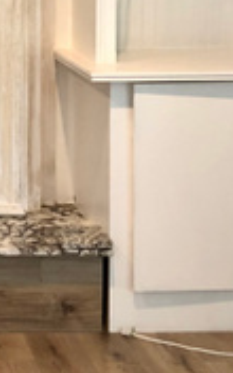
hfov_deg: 11.2
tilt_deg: -4.4
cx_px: -197
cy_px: -8
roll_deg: -0.7
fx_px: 1097
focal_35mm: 108
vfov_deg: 18.7
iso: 40
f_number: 1.8
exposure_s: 1/15
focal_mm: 3.99
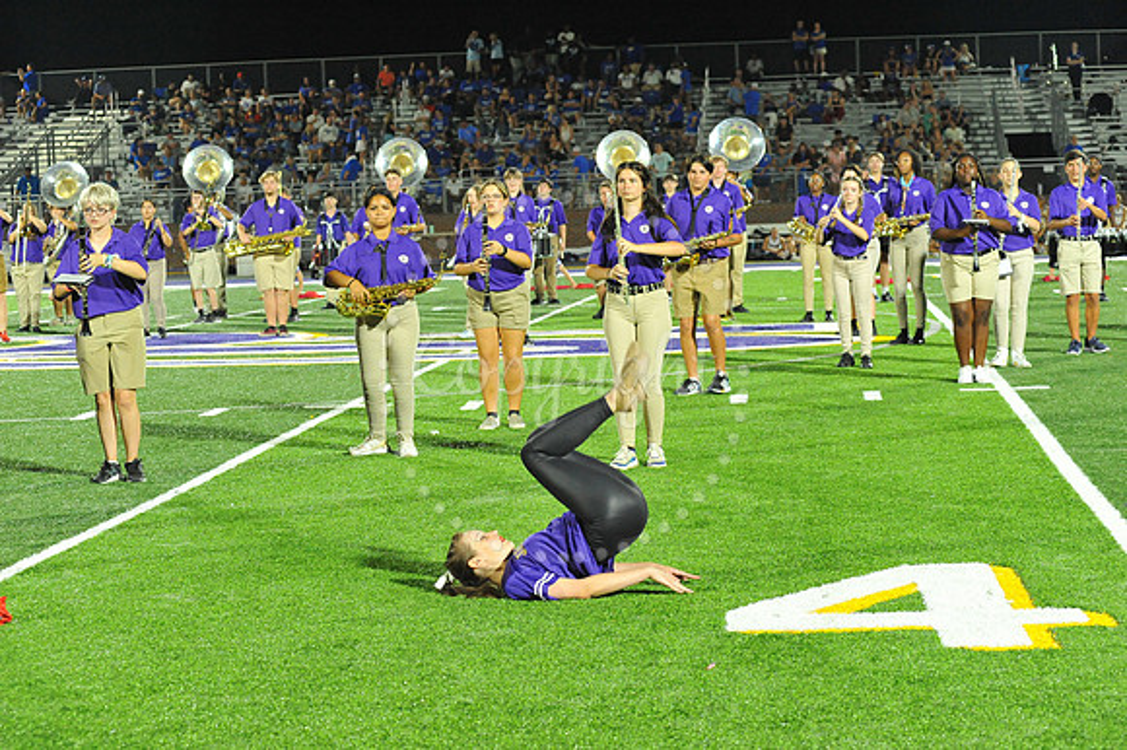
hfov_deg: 25.4
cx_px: 564
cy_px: 375
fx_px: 2503
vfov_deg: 17.0
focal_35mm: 80
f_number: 5.6
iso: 5000
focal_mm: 80
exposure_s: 1/250
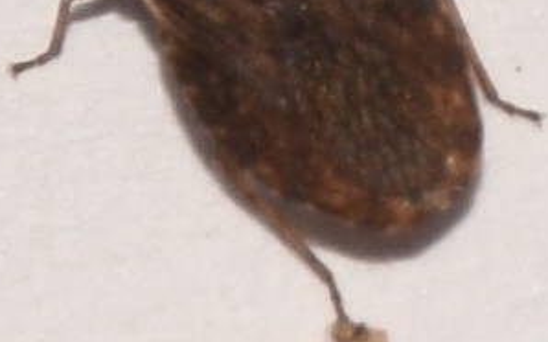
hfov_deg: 3.1
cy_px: -66
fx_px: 10286
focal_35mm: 689
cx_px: 206
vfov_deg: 1.9
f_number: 16
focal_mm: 140
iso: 100
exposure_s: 1/200
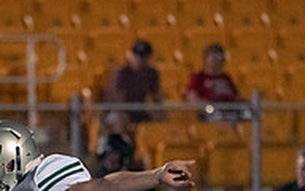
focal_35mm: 1096
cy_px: 300
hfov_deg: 1.9
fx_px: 9110
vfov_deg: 1.2
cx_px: -42
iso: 12800
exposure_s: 1/1000
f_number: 5.6
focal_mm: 303
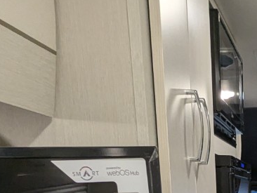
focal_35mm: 61
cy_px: 316
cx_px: 292
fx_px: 453
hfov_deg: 28.4
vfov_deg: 19.7
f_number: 2.2
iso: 228
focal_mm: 2.35
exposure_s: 1/112
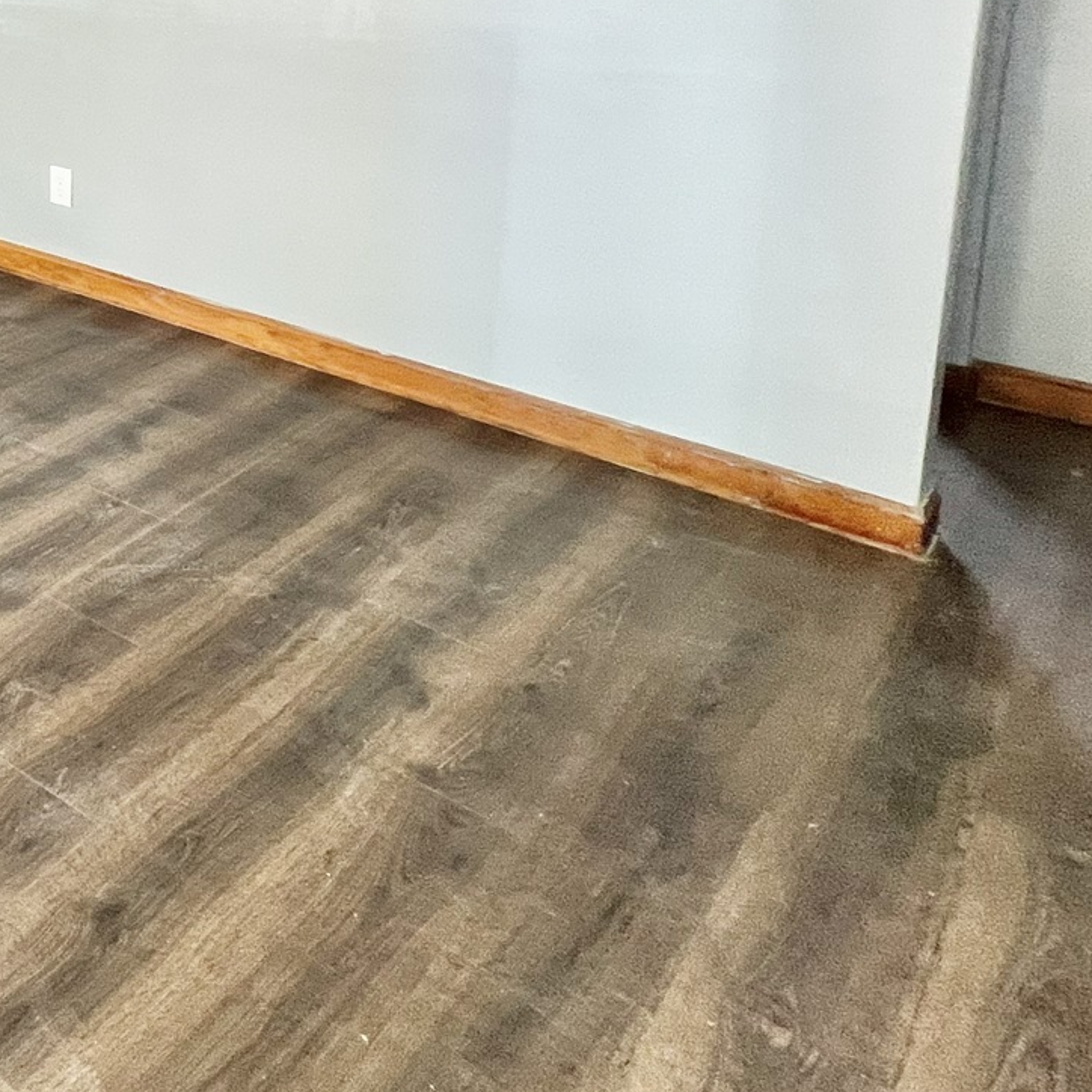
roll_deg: +1.4
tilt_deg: -7.4
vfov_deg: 43.9
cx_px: -342
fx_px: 1142
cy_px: 9
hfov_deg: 34.8
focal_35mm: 32
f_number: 1.8
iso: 100
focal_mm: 1.57
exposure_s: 1/30
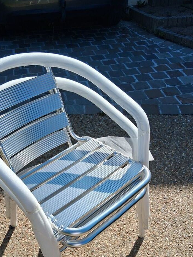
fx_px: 275
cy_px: 174
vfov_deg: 49.2
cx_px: 86
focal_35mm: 37
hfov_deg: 38.6
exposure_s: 1/732
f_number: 1.8
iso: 25
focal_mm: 3.98
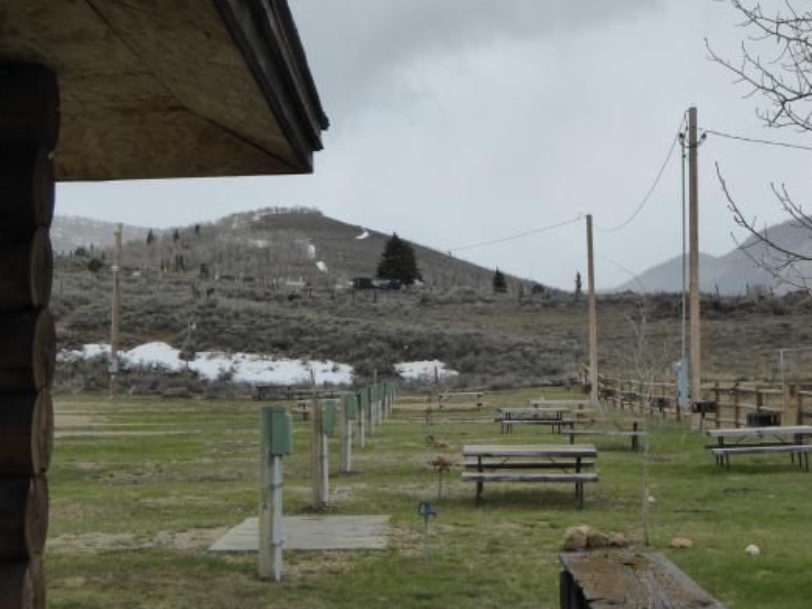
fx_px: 1524
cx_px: 474
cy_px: 251
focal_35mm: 65
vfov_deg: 22.5
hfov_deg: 29.8
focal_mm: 9
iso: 200
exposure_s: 1/800
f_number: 6.3
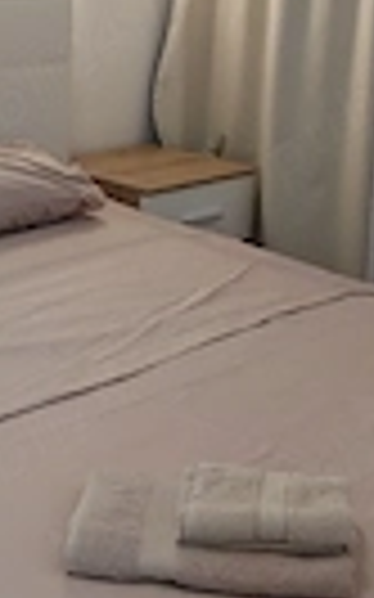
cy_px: 126
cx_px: 149
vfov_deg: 24.6
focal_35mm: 83
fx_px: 1355
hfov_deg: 15.7
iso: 125
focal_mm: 4
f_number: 1.8
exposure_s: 1/25
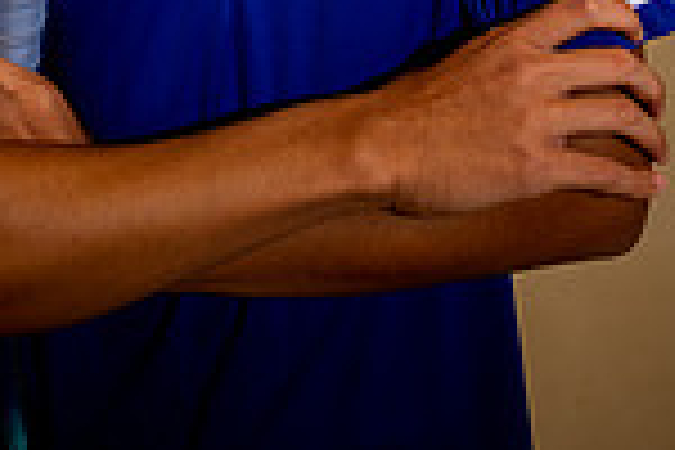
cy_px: -558
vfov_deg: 14.3
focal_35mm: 72
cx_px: 209
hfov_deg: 27.8
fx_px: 1350
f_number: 1.4
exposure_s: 1/125
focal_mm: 24
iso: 40
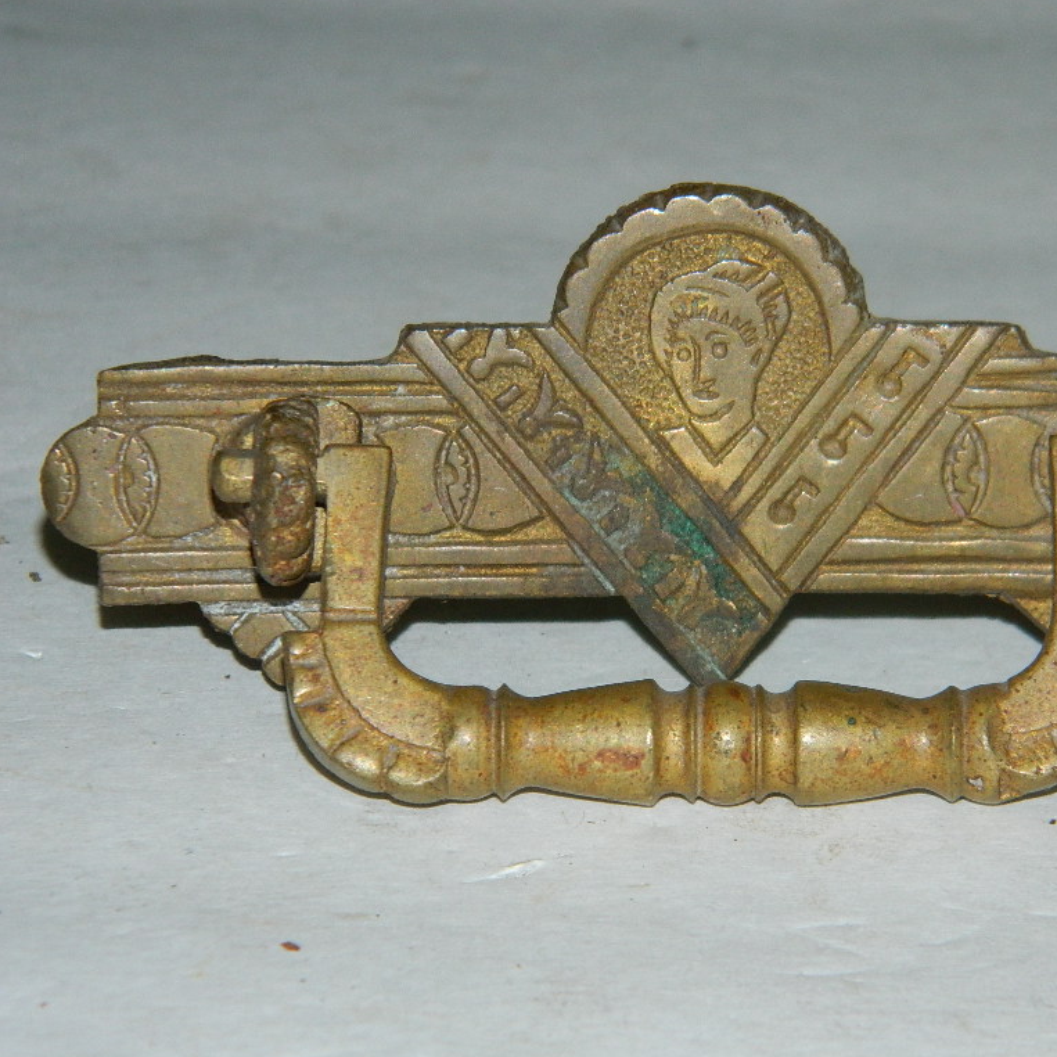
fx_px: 7255
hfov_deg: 8.3
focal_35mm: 210
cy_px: 528
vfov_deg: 8.3
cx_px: 708
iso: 200
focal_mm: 31.8
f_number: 5.1
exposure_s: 1/80
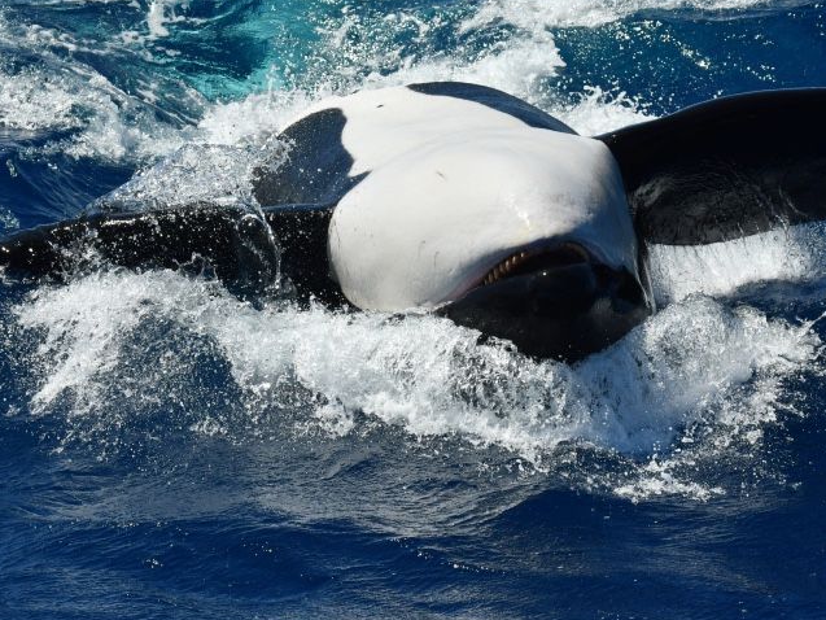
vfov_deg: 5.0
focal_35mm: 298
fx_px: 7112
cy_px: 291
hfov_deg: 6.6
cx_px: 488
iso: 280
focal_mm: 165
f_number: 8
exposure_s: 1/2000
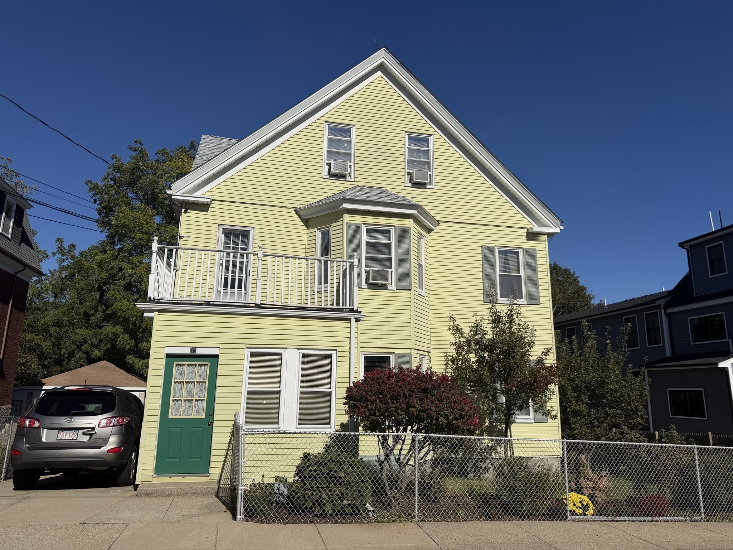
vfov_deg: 56.8
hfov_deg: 71.6
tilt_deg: +11.1
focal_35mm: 24
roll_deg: +0.1
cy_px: 275
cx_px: 366
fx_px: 508
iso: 80
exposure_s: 1/14286
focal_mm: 6.76
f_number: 1.78
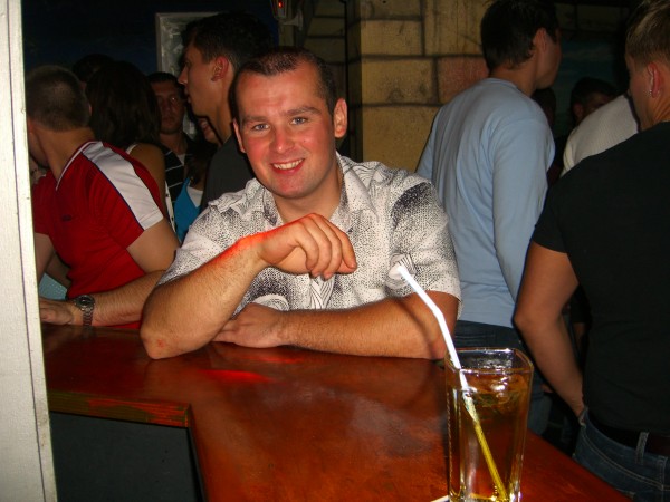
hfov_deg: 49.0
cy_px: 251
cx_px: 335
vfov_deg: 37.7
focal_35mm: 38
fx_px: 735
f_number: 2.8
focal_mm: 7.9
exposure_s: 1/60
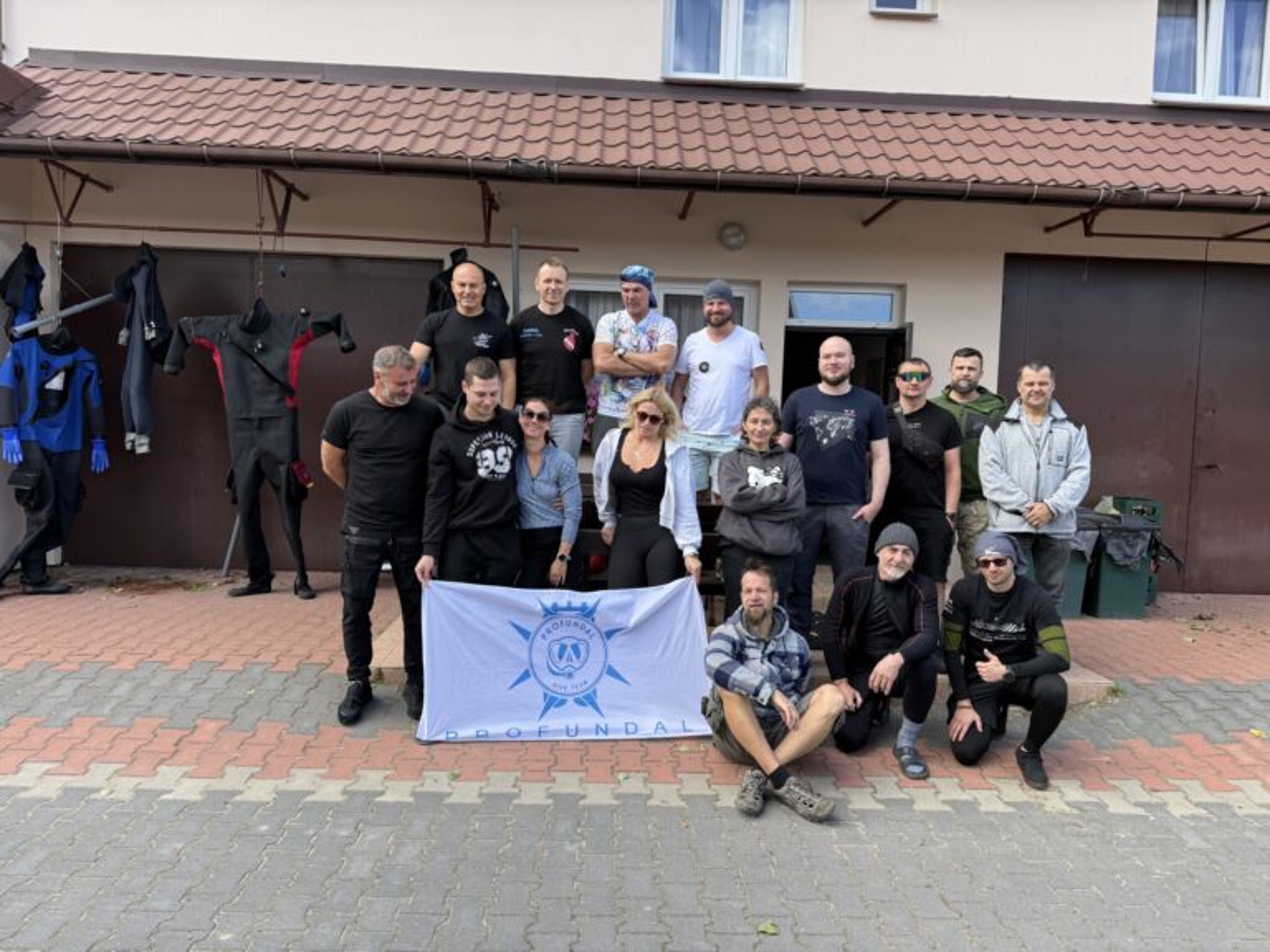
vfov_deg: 56.8
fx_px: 881
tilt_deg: -1.2
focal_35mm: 24
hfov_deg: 71.6
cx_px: 635
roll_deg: -2.7
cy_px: 476
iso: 100
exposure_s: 1/943
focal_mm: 6.76
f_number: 1.78
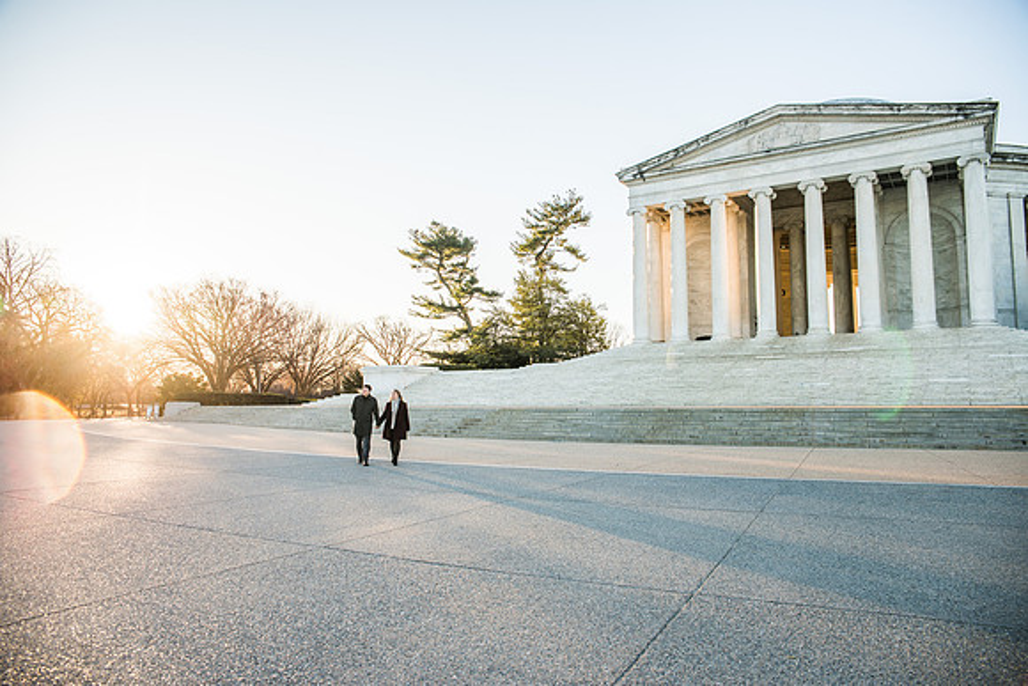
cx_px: 514
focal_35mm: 24
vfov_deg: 53.2
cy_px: 343
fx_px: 685
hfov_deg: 73.7
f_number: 2.8
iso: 100
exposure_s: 1/400
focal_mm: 24
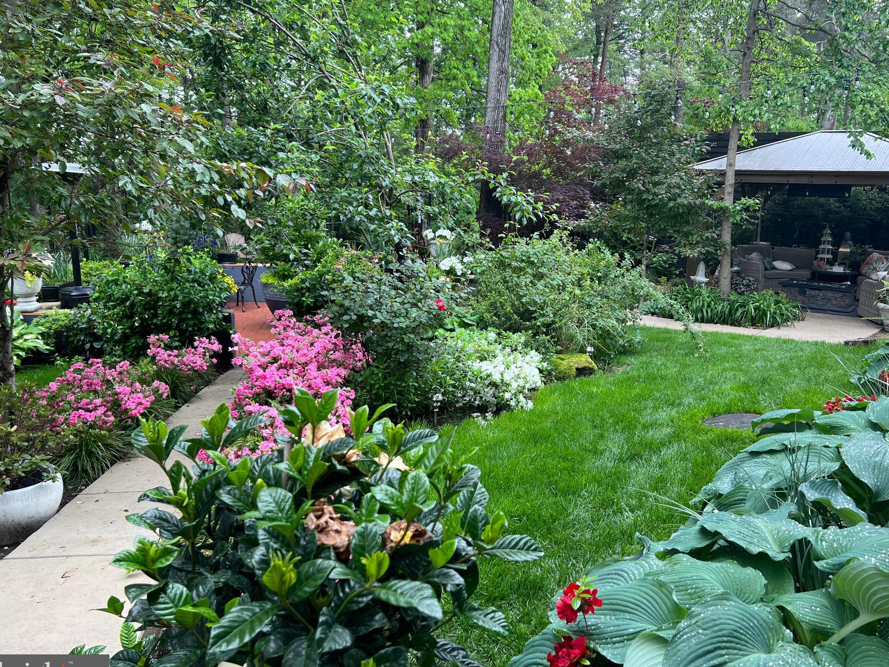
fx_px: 745
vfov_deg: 48.2
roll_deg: -1.3
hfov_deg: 61.6
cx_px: 484
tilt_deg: -12.9
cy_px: 322
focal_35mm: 29
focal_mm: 5.7
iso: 32
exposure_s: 1/138
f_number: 1.5
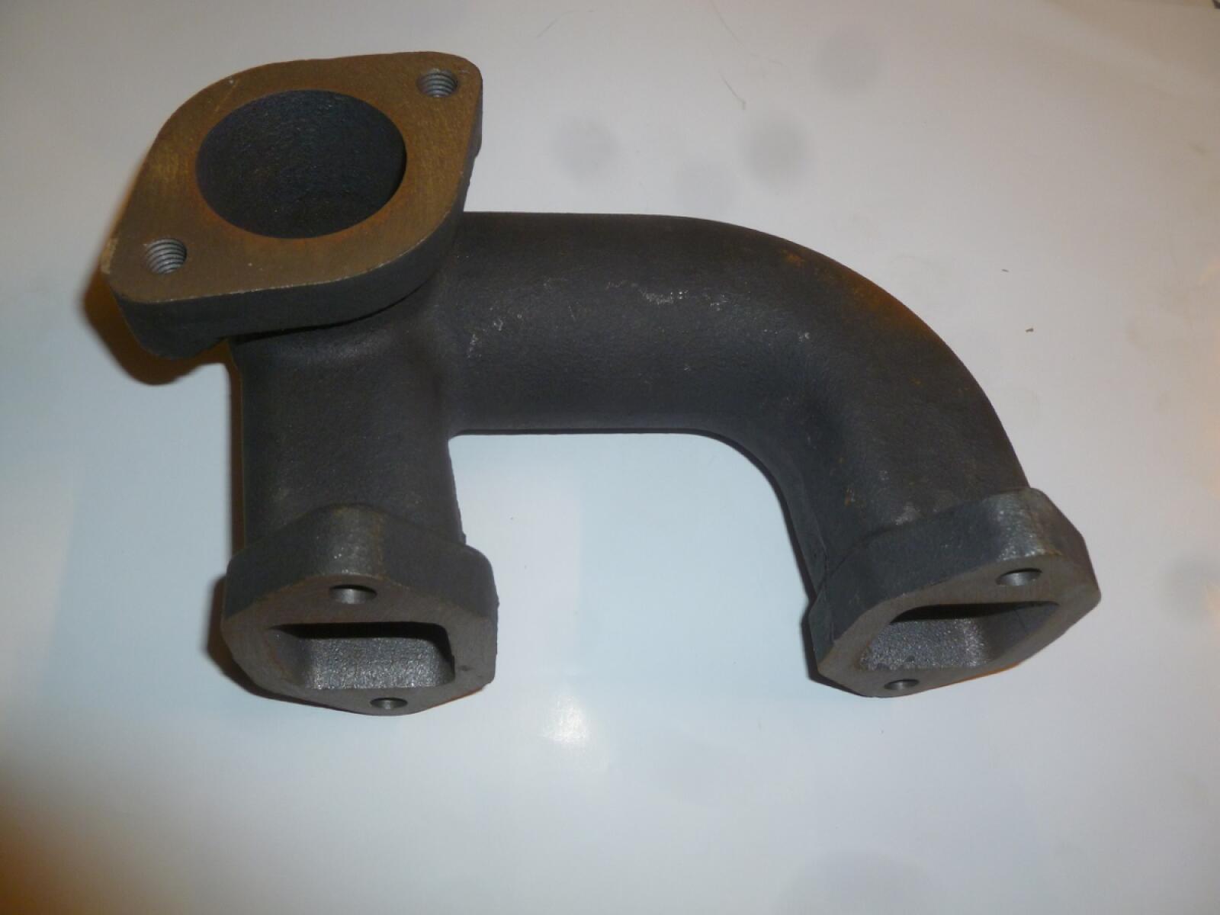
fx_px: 987
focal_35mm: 28
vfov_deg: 49.7
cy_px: 458
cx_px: 610
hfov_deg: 63.4
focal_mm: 5
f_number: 3.3
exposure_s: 1/30
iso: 125
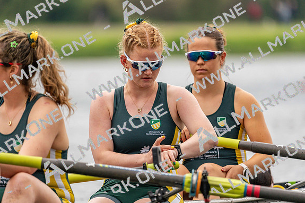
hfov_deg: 3.8
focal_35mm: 540
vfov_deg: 2.5
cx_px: 152
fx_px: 4573
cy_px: 102
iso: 640
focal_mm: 535
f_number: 6.3
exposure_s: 1/1250
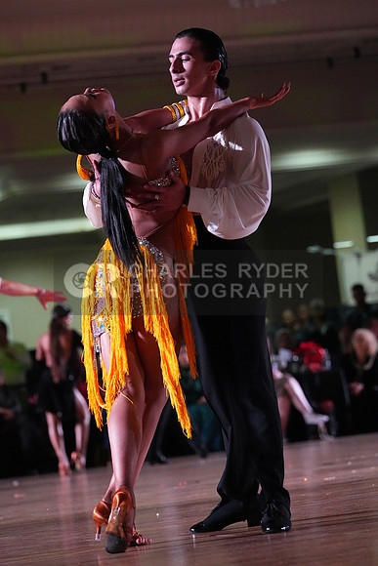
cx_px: 189
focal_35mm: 195
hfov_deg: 7.0
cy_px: 283
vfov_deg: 10.5
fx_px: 3069
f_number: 5.6
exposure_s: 1/400
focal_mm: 195
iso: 10000
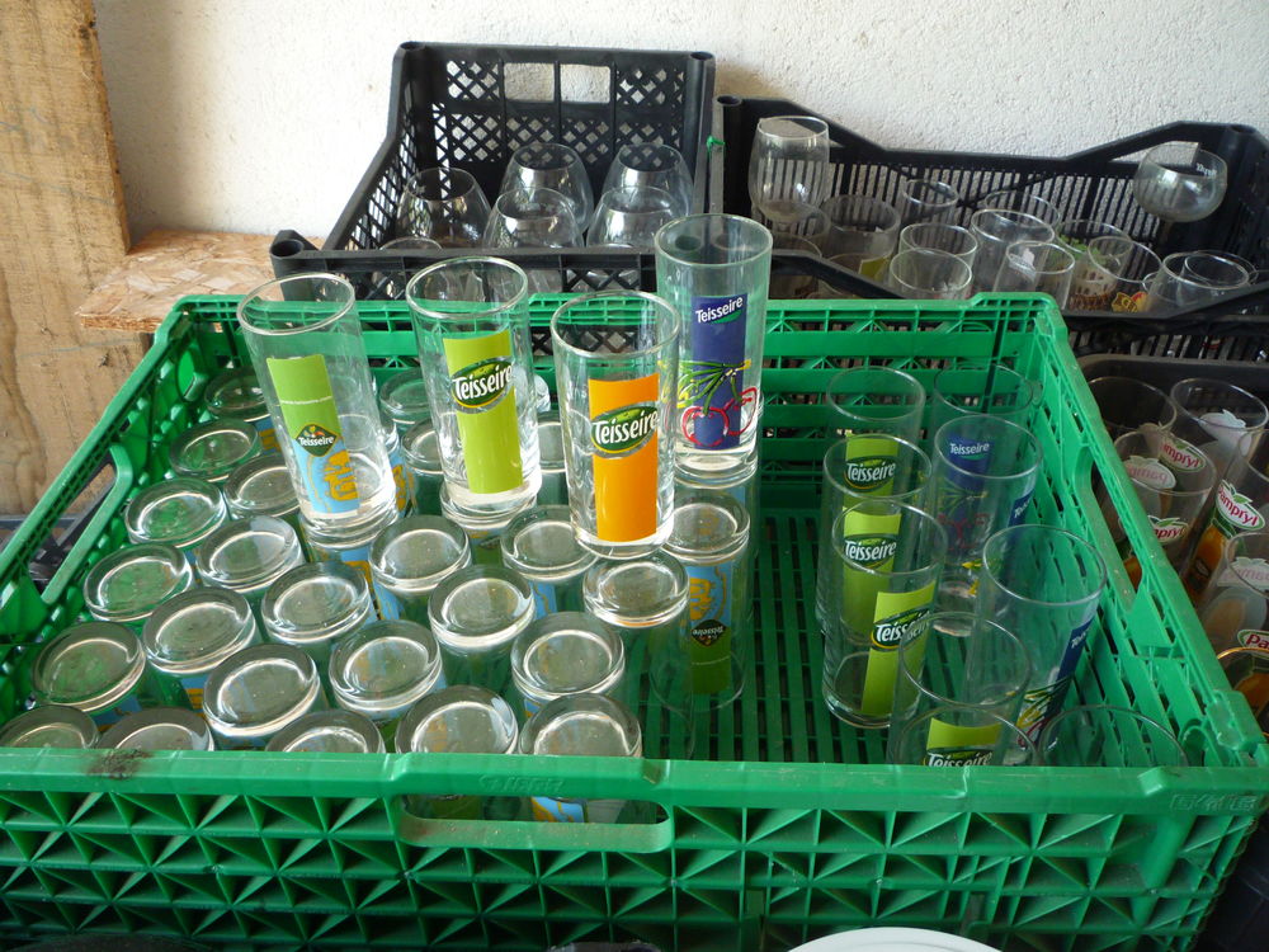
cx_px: 634
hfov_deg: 60.0
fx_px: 1100
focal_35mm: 30
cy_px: 476
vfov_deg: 46.8
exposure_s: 1/30
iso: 200
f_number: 3.3
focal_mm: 5.2
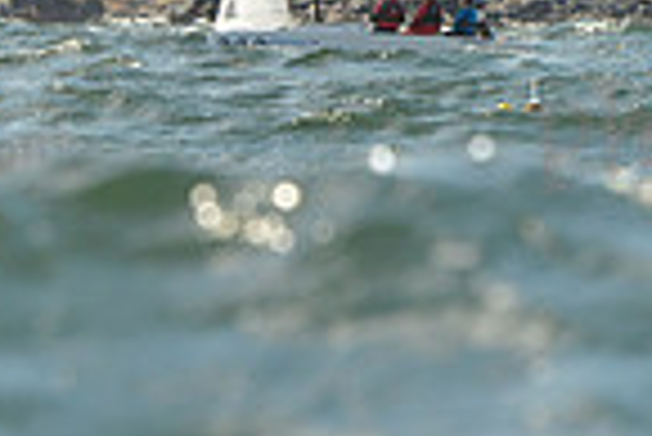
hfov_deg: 3.2
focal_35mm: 639
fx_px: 11584
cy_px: -92
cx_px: 301
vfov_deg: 2.2
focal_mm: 160
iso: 400
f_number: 9
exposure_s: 1/1600
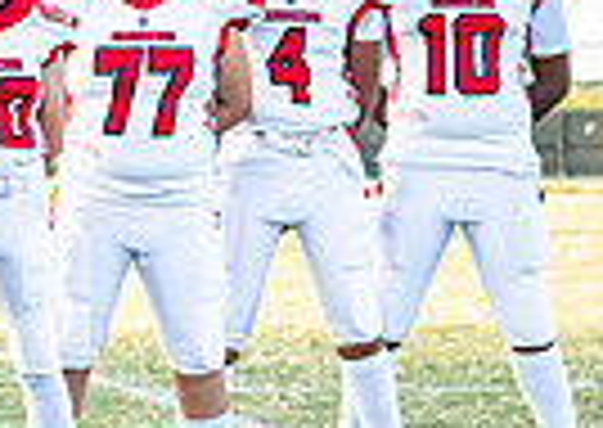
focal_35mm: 256
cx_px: -496
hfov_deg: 7.6
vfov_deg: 5.6
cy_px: 198
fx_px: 4373
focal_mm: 50
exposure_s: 1/1000
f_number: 2.8
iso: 500
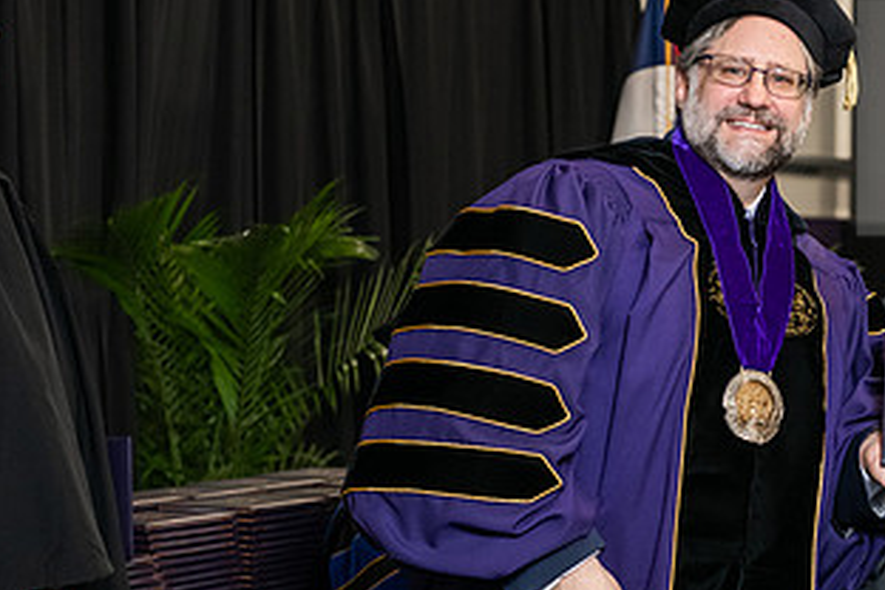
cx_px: 772
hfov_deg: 15.6
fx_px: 3196
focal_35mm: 130
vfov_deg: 10.5
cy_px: 342
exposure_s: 1/200
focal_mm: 70
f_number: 5
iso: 2500
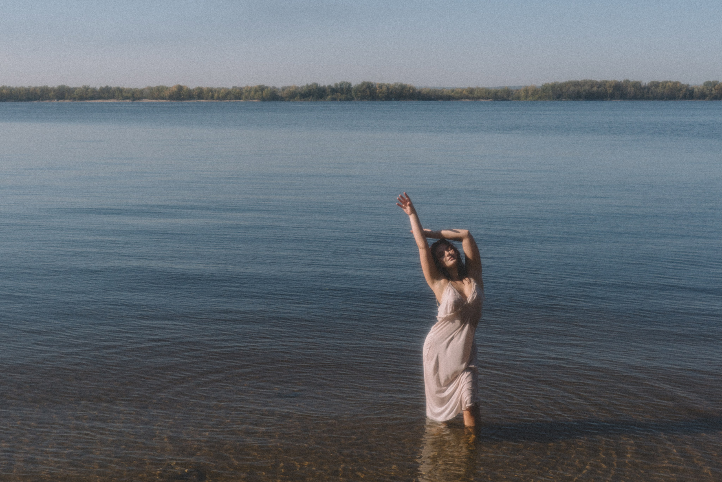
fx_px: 967
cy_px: 264
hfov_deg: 40.9
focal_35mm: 48
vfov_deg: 28.0
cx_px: 327
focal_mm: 28
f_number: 10
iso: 100
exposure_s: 1/500
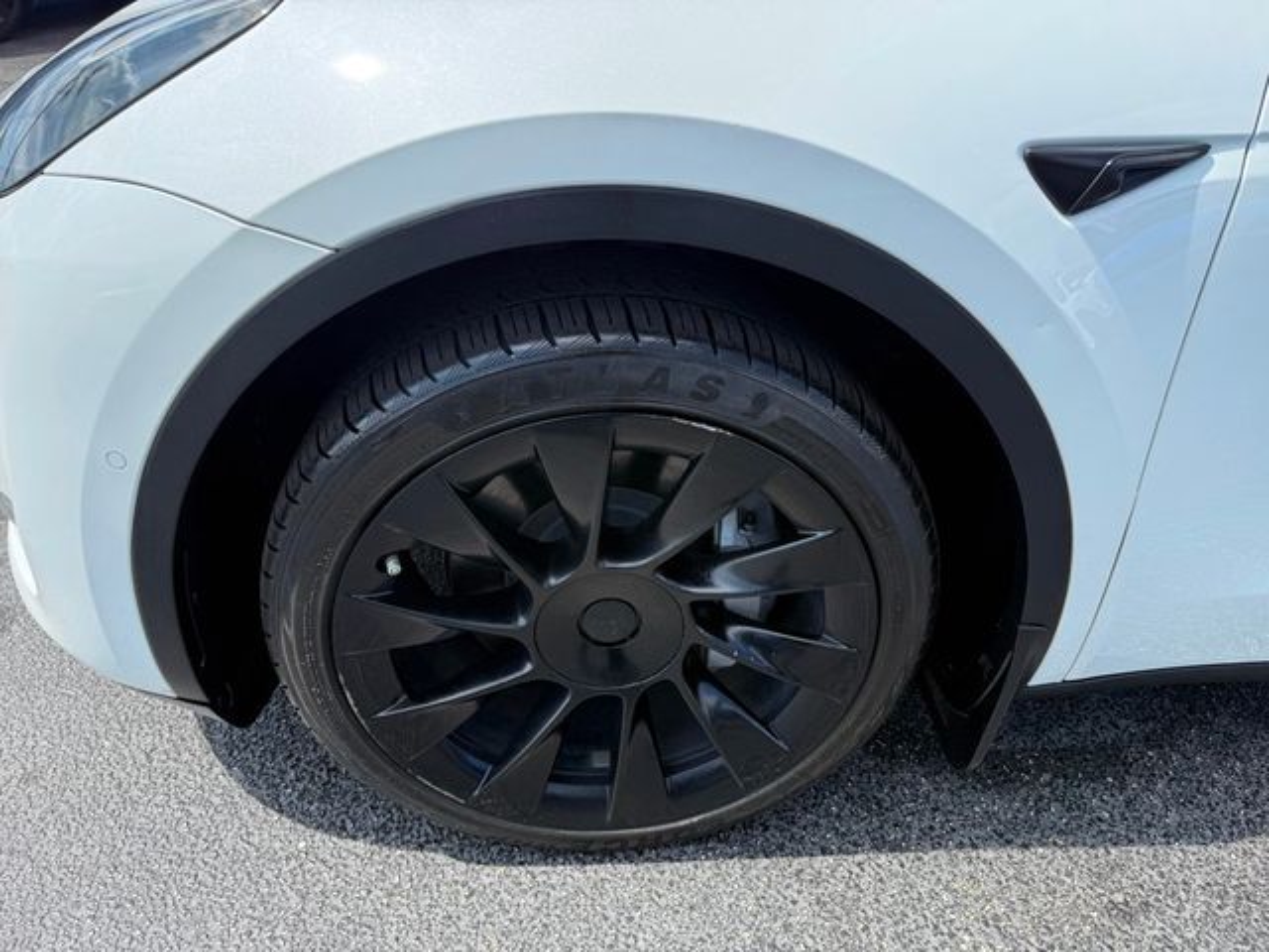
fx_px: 880
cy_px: 476
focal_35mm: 24
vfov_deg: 56.8
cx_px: 634
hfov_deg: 71.6
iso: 80
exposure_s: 1/2169
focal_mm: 6.76
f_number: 1.78
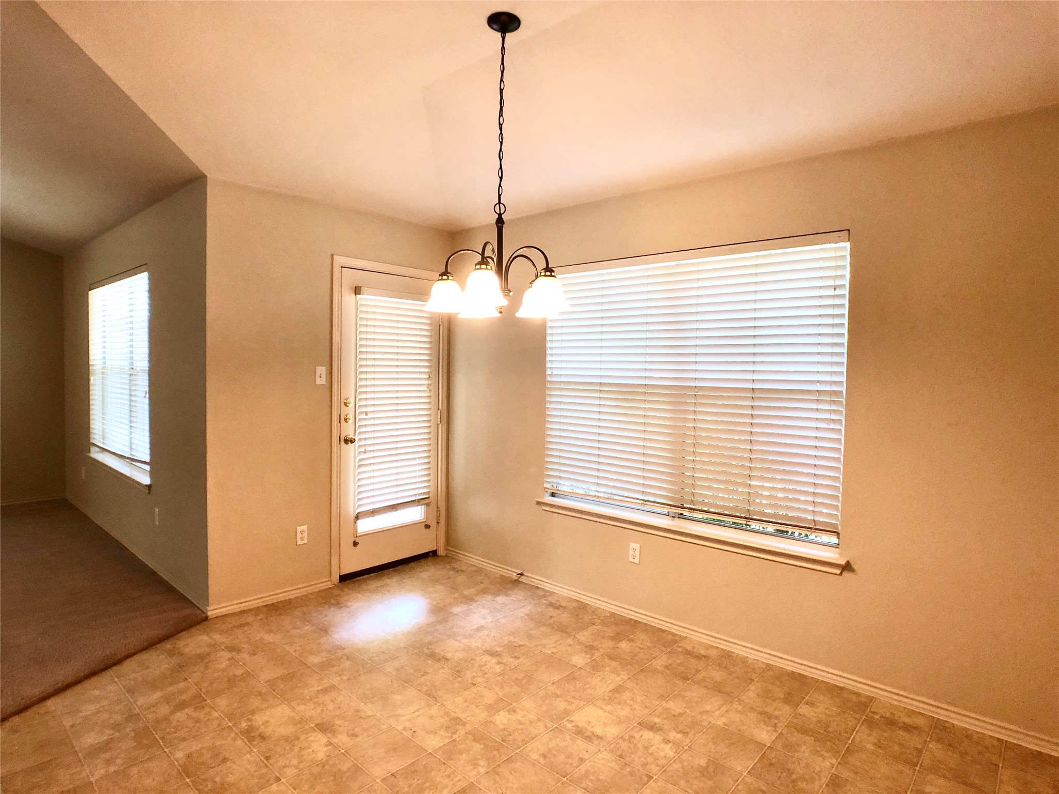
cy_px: 397
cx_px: 530
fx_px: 857
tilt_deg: -1.8
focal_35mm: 28
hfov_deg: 63.4
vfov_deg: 49.7
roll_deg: -0.2
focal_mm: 4
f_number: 1.8
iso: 32
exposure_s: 1/30
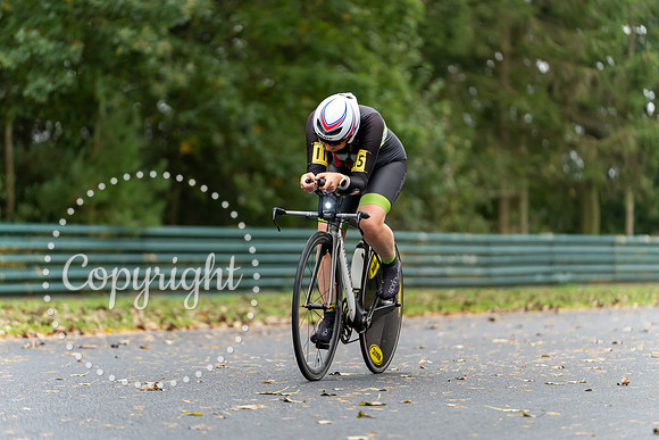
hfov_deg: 12.1
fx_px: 3113
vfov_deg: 8.1
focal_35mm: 170
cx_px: 330
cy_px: 220
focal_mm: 170
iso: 1250
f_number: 2.8
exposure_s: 1/1250
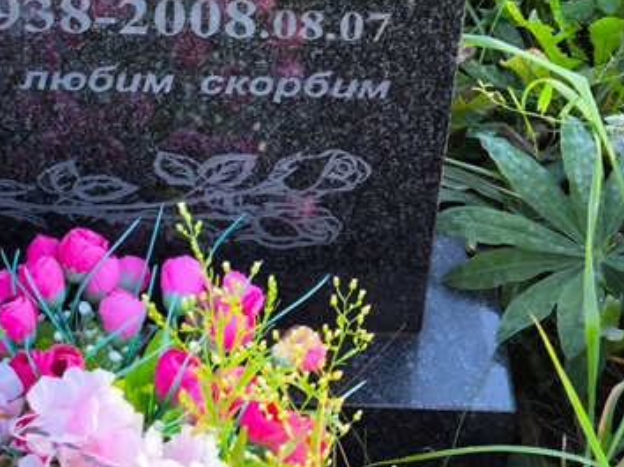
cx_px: 70
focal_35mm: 113
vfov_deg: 12.9
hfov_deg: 17.2
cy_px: 12
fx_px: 2036
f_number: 1.7
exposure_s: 1/120
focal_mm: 4.71
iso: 64
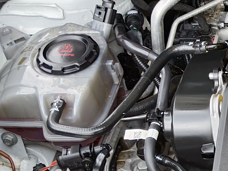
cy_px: 156
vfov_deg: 11.4
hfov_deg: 13.5
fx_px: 850
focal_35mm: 129
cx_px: 429
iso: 71
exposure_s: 1/109
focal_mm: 5.56
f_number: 1.88
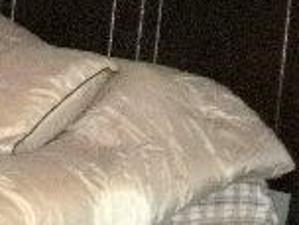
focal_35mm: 181
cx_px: -203
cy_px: 36
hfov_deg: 10.4
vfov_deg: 8.2
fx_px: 1563
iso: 640
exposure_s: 1/40
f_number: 3.4
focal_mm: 7.61
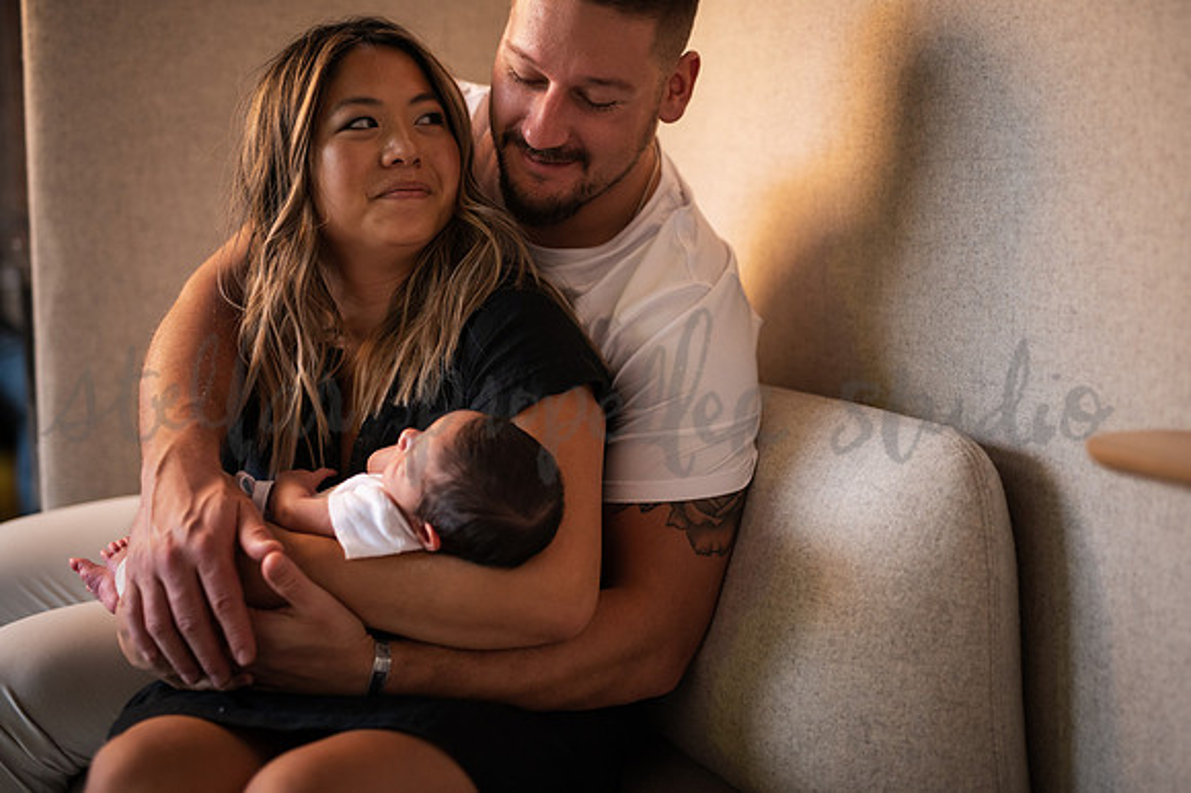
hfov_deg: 39.6
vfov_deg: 27.0
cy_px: 396
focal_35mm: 50
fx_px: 1653
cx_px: 596
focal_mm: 50
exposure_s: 1/160
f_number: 2
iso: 1600
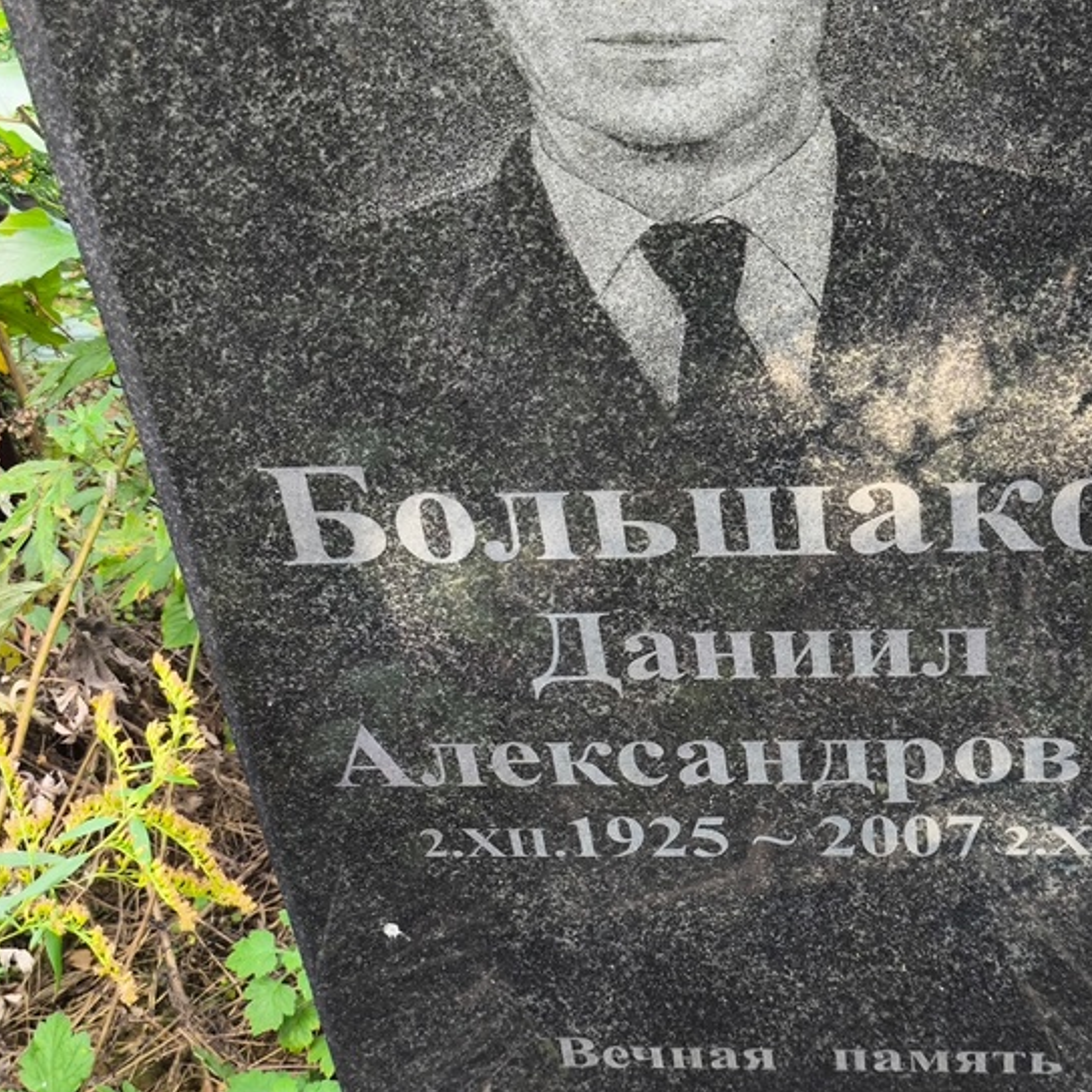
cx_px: 713
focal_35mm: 65
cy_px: 587
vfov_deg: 26.5
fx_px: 2320
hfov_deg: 26.4
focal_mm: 4.71
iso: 64
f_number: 1.7
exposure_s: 1/60
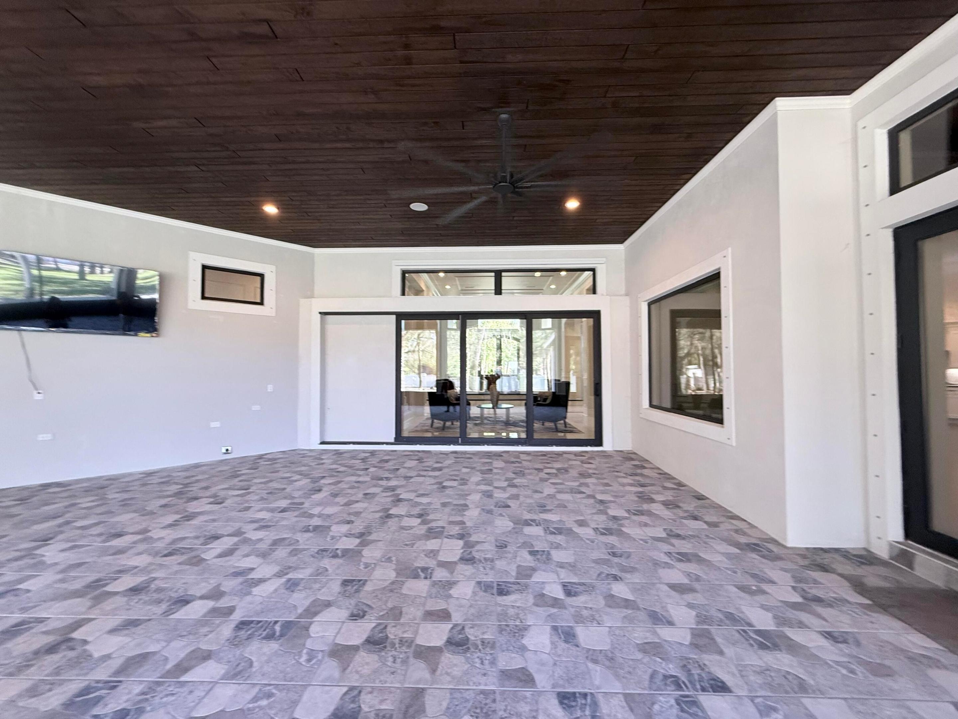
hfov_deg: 102.1
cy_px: 360
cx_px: 479
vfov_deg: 85.7
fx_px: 387
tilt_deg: +2.5
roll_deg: -0.9
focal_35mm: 14
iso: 200
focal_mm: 2.22
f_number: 2.2
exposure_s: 1/60
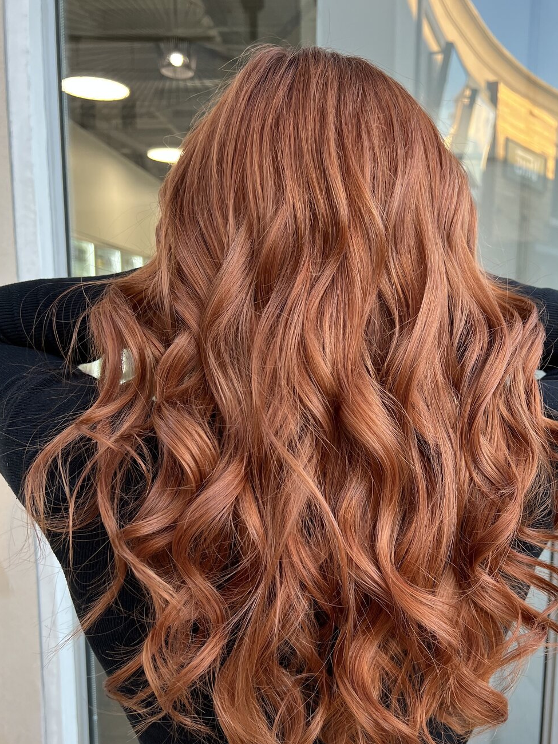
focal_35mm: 32
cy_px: 430
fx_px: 688
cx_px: 332
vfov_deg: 56.6
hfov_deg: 44.0
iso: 80
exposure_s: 1/120
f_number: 1.5
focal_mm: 5.7
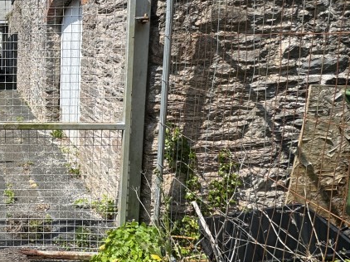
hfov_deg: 43.5
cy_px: 98
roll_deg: +1.0
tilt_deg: -7.4
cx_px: -23
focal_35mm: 34
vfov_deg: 41.4
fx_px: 344
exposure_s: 1/1420
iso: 50
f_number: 2.2
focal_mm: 2.22
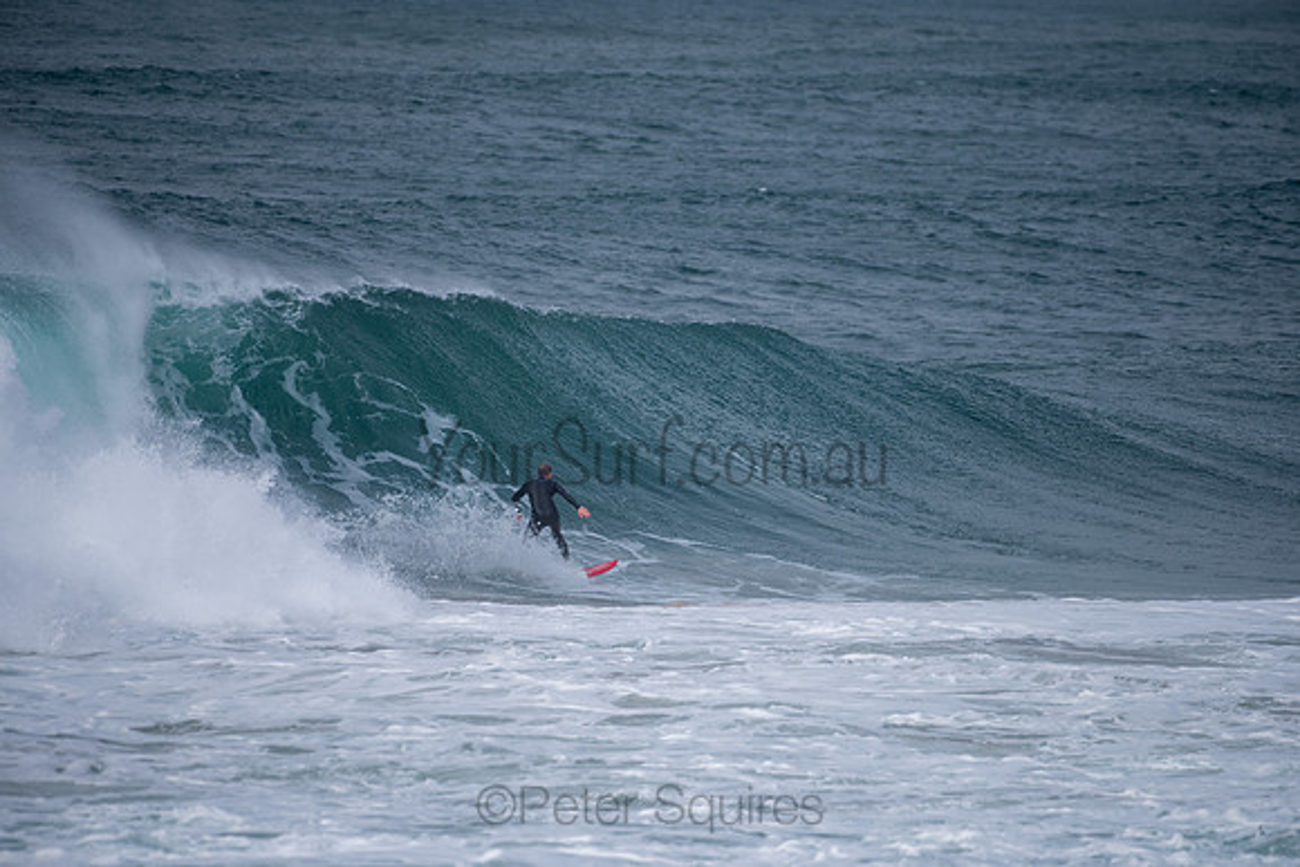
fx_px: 19452
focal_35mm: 539
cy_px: 434
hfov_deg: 3.8
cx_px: 650
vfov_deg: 2.6
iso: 90
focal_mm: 500
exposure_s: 1/1000
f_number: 5.6
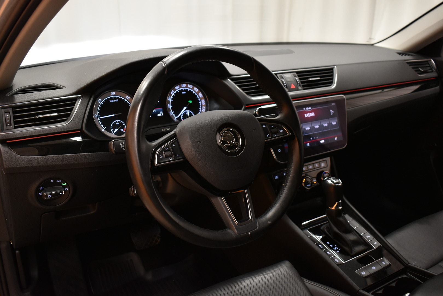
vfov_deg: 38.4
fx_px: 425
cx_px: 222
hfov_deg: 55.1
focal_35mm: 34
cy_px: 148
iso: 1000
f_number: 3.8
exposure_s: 1/40
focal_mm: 23
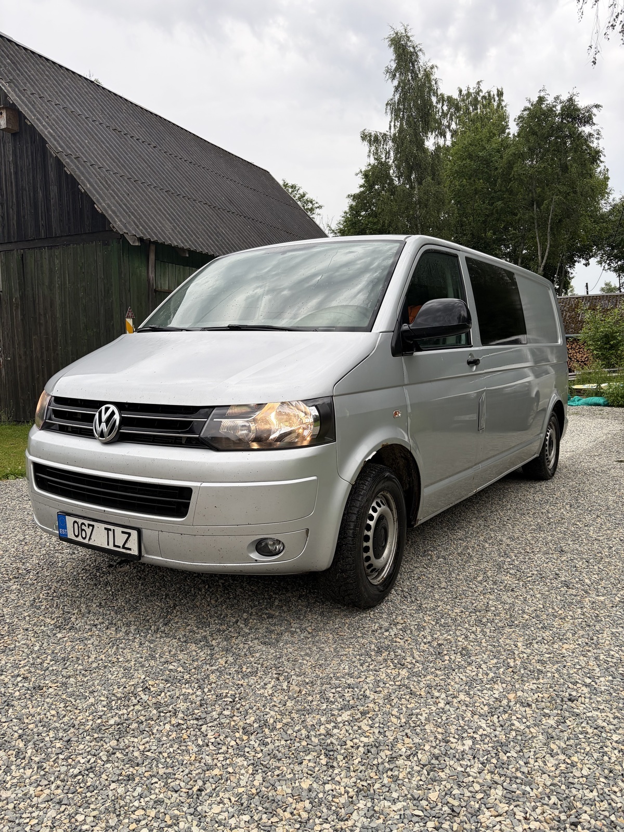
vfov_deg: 67.3
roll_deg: +0.1
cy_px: 416
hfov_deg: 53.1
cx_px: 312
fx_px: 625
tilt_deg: -4.8
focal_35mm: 26
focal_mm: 5.96
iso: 40
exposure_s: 1/100
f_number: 1.6
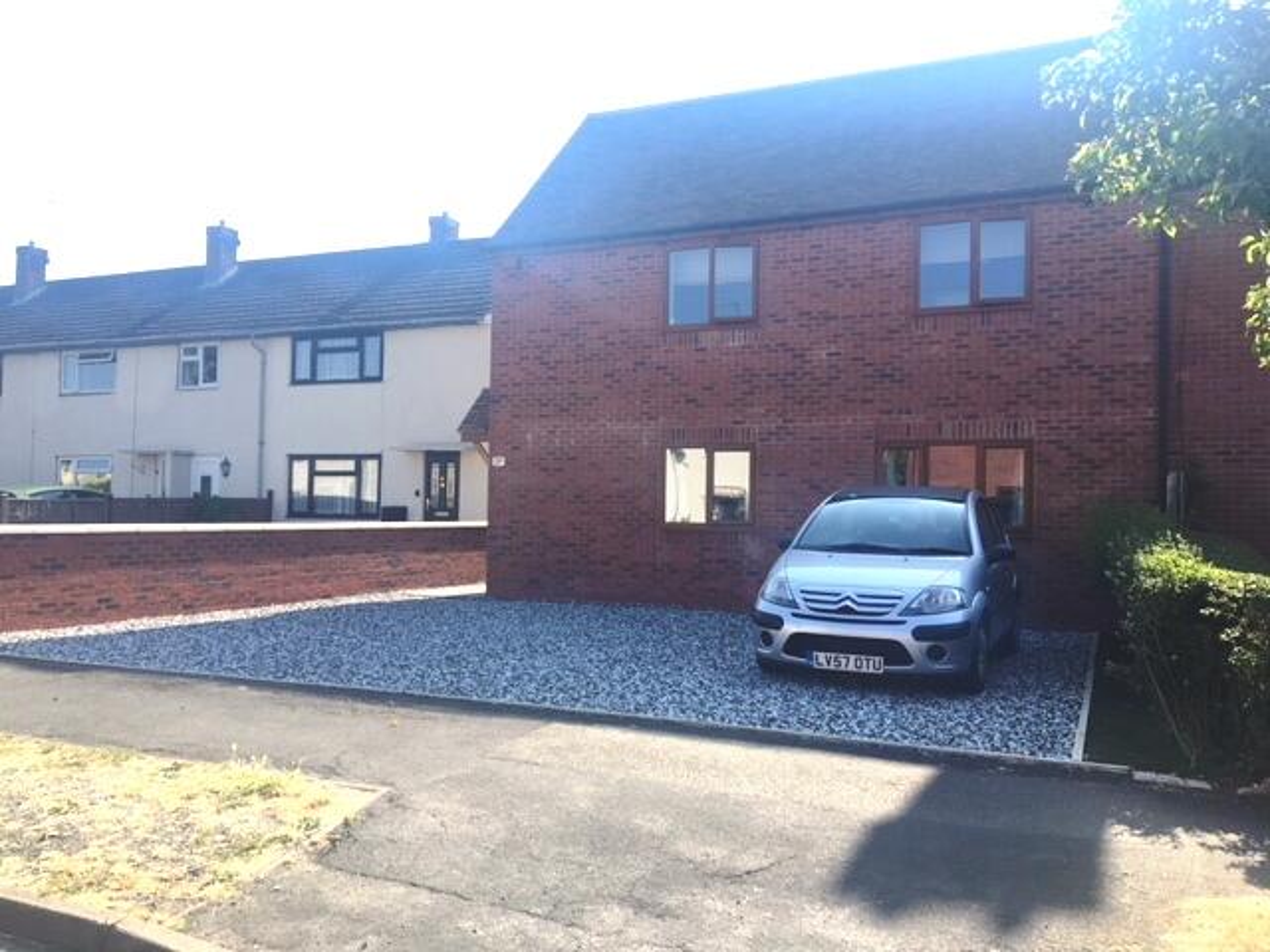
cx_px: 635
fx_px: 1064
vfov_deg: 48.2
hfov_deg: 61.7
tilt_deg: +2.5
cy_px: 476
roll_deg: -0.7
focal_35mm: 29
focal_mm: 4.15
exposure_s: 1/620
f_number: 2.2
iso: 25
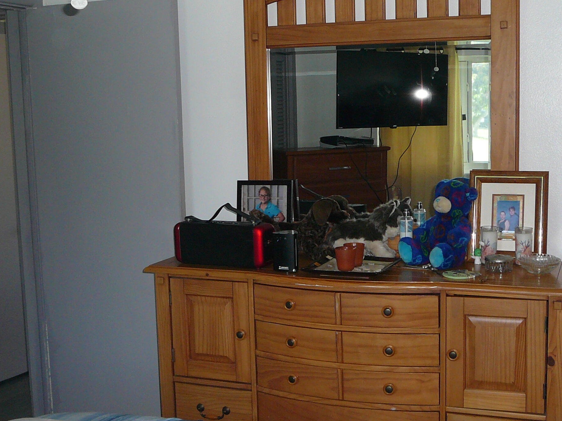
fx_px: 795
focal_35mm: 49
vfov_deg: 29.7
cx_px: 312
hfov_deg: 38.9
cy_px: 210
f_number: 2.8
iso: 160
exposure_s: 1/30
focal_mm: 5.2
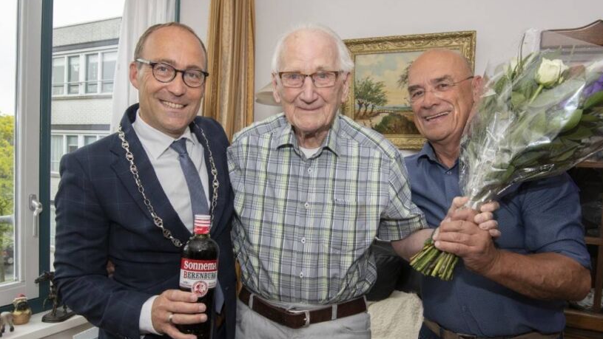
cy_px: 194
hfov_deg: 71.9
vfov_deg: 44.3
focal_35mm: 26
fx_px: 416
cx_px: 310
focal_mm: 16
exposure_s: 1/80
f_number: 7.1
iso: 1000
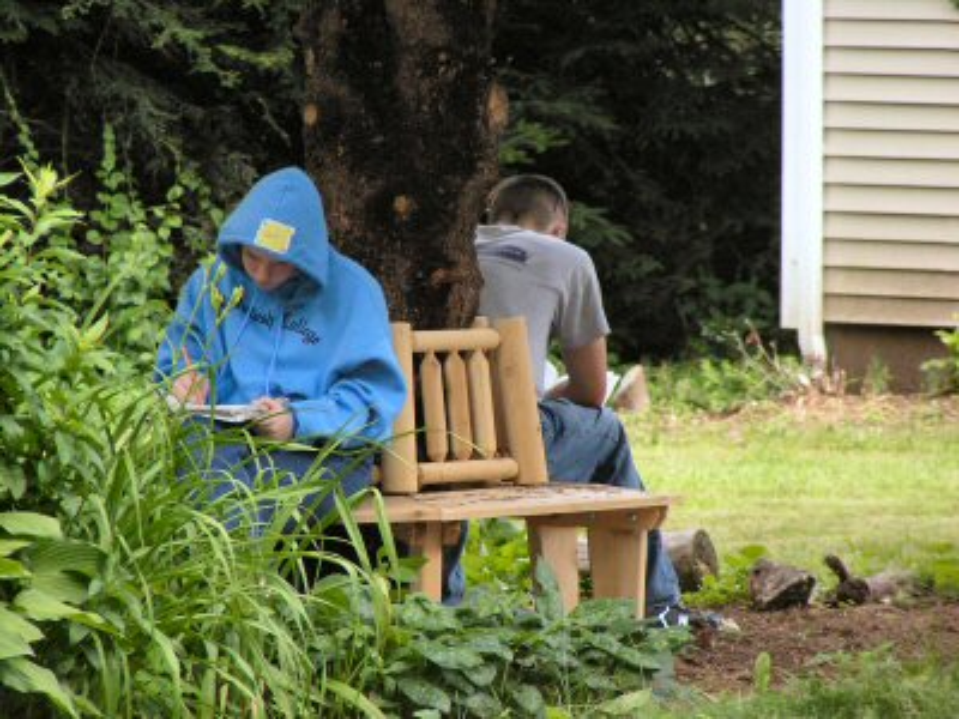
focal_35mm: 380
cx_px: 480
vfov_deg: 3.9
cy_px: 360
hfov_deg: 5.2
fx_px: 10528
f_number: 3.5
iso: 200
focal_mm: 58
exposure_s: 1/400
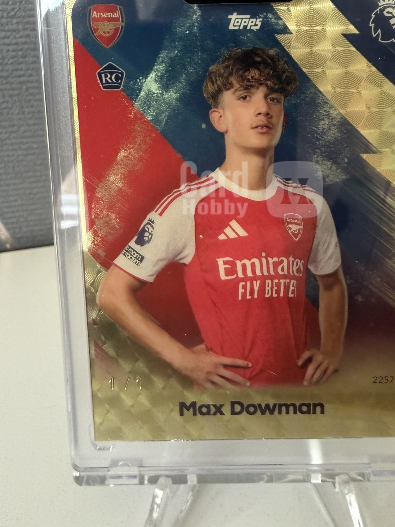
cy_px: 191
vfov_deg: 57.5
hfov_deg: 45.0
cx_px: 251
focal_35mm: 31
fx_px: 472
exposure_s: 1/60
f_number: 2.2
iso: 640
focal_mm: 2.22
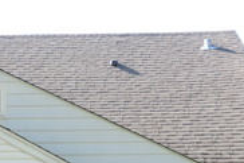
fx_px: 819
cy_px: 187
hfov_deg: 16.6
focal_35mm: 121
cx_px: 0
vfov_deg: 11.1
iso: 80
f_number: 3.2
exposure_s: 1/160
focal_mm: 5.8
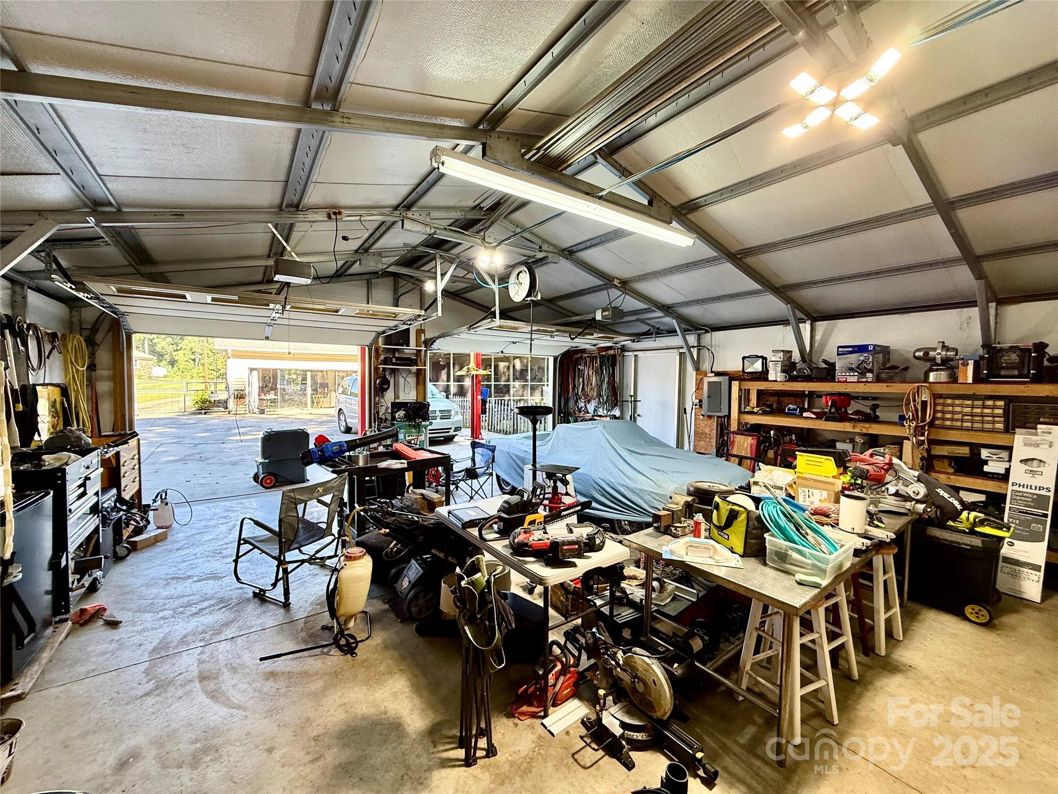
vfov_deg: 85.7
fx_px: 428
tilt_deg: -1.0
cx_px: 529
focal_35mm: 14
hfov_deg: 102.1
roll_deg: -0.9
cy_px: 397
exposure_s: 1/120
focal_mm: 2.22
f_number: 2.2
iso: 160
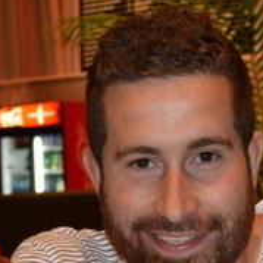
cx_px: 151
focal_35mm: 98
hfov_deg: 17.7
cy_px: 309
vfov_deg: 17.0
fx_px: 842
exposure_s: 1/60
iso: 1250
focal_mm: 32
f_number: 4.8
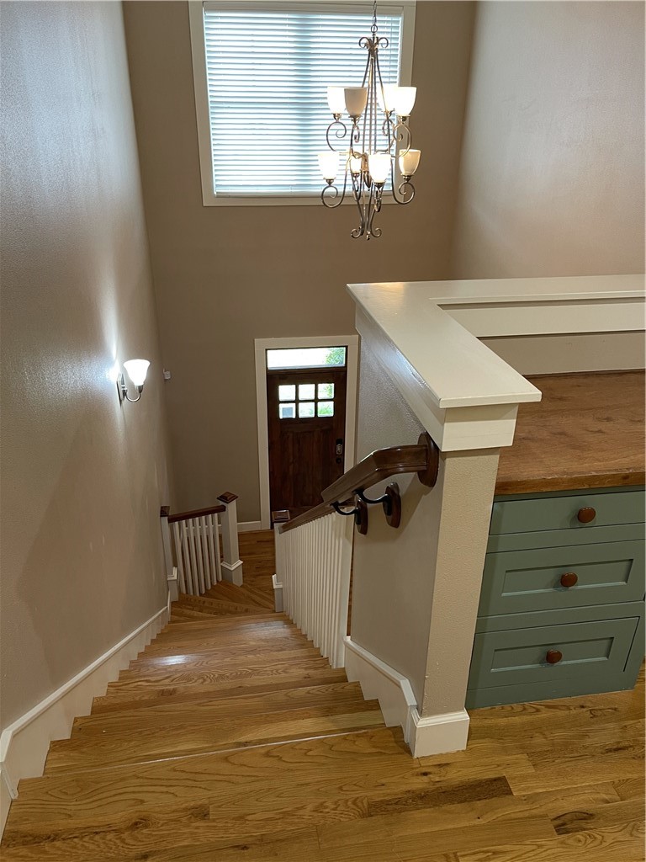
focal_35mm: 26
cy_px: 431
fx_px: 647
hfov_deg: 53.1
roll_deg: -0.3
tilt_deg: -26.8
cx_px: 323
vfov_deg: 67.3
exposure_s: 1/60
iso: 160
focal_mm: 5.1
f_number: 1.6
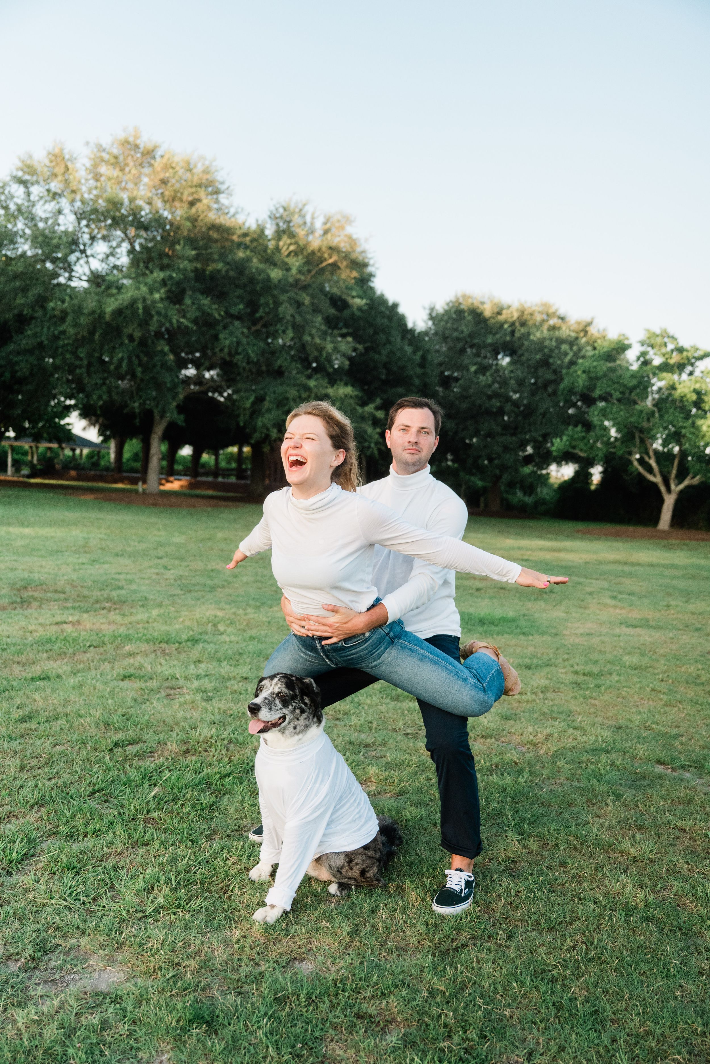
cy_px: 532
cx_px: 355
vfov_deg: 60.3
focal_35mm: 31
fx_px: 917
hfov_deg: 42.3
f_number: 2.8
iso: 1600
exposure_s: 1/6400
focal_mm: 31
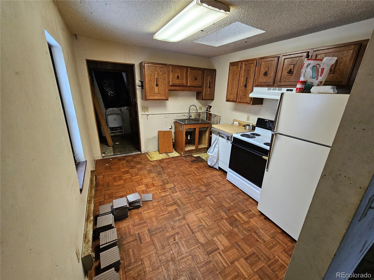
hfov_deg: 106.2
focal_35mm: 13
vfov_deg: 89.9
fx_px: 140
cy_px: 140
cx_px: 187
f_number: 2.2
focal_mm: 2.2
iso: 250
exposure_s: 1/60
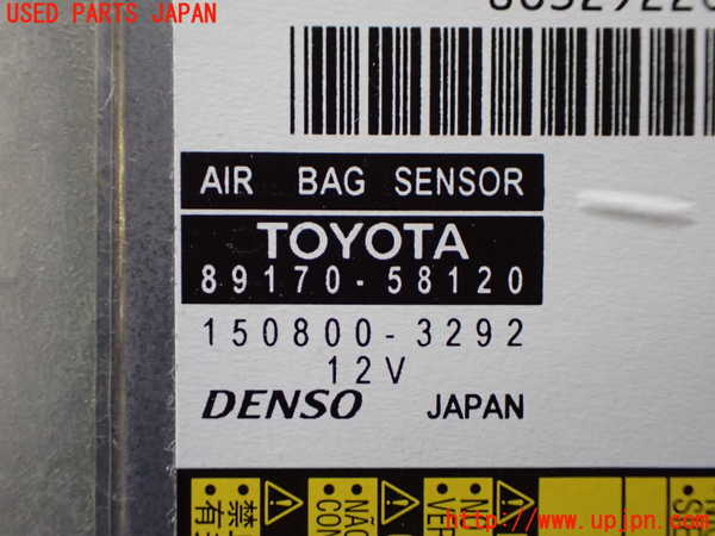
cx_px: 358
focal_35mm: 41
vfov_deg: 35.1
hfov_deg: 45.8
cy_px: 268
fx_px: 847
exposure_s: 1/40
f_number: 2.8
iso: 1250
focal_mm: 7.31
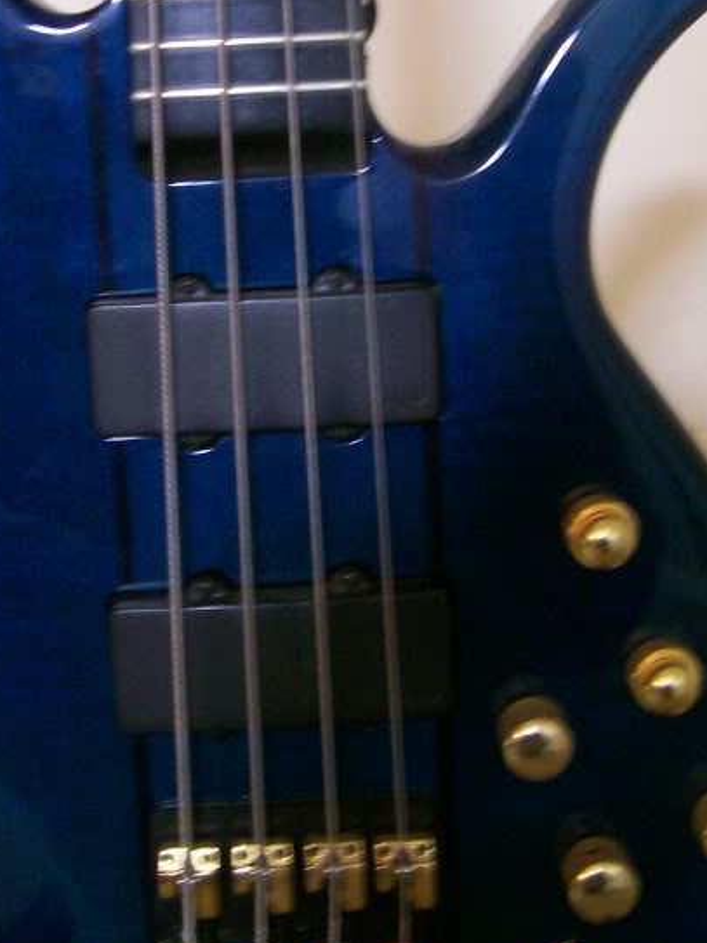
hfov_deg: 22.2
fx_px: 1798
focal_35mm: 66
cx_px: 321
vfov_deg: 28.9
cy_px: 217
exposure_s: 1/9.17
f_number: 2.8
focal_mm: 5.8
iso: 160
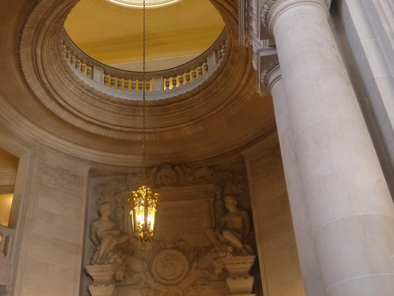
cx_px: 132
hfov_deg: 45.1
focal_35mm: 41
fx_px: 467
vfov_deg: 35.1
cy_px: 149
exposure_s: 1/60
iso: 1000
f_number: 3.5
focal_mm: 14
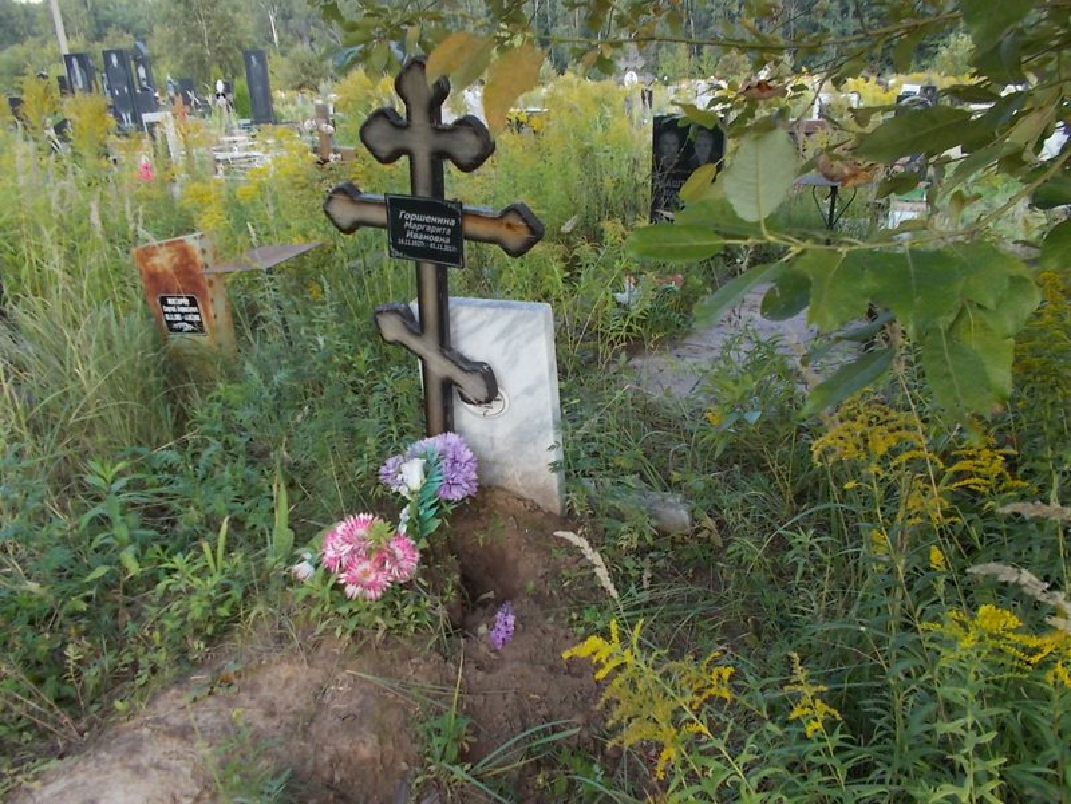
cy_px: 402
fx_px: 804
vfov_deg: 53.1
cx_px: 536
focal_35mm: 26
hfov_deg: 67.3
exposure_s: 1/100
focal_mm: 4.6
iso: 80
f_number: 3.2
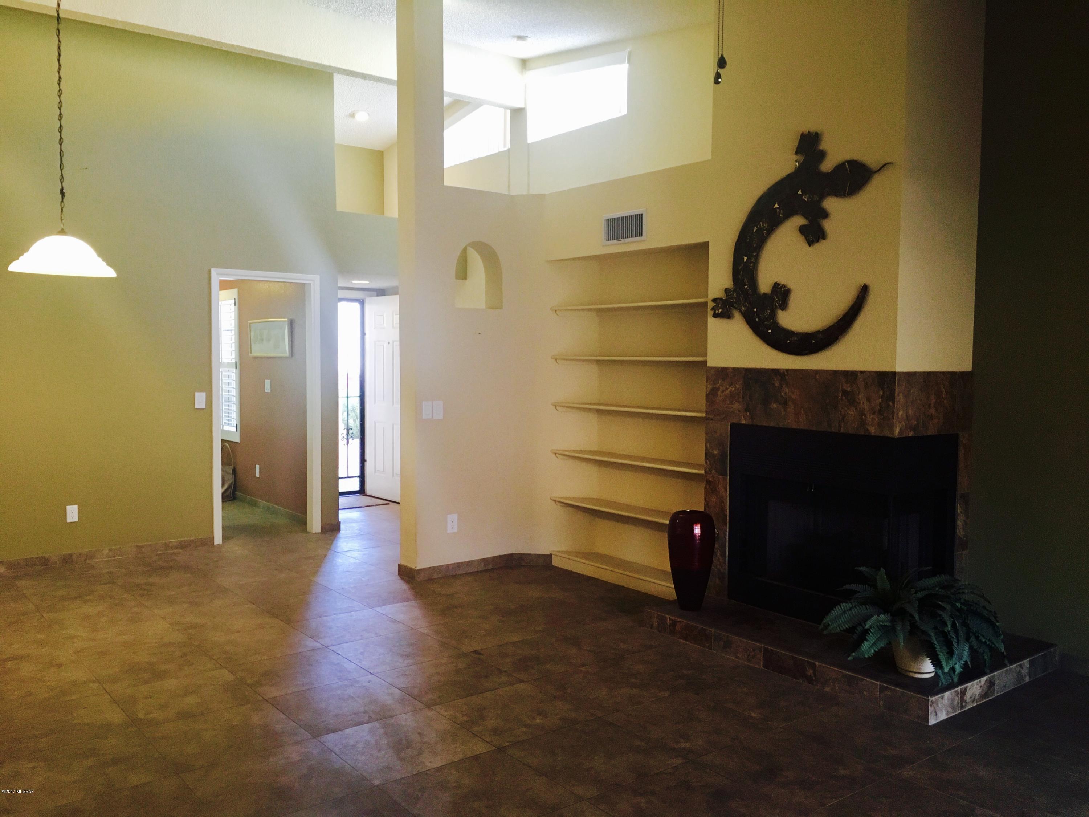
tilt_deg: -1.4
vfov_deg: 48.2
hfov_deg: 61.7
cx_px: 544
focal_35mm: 29
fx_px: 912
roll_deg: -0.5
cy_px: 408
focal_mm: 4.15
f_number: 2.2
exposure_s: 1/30
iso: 100
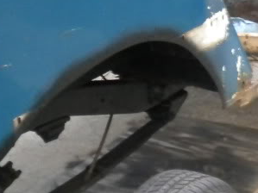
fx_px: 894
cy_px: -59
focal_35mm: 120
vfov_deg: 12.0
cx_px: 182
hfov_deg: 16.4
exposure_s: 1/71
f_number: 3.1
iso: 400
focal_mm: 6.3
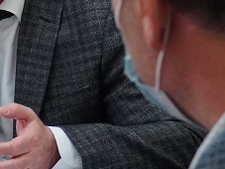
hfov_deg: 9.9
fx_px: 1299
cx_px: 39
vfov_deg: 7.4
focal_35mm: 200
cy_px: 27
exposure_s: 1/80
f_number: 5.6
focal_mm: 35
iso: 2000
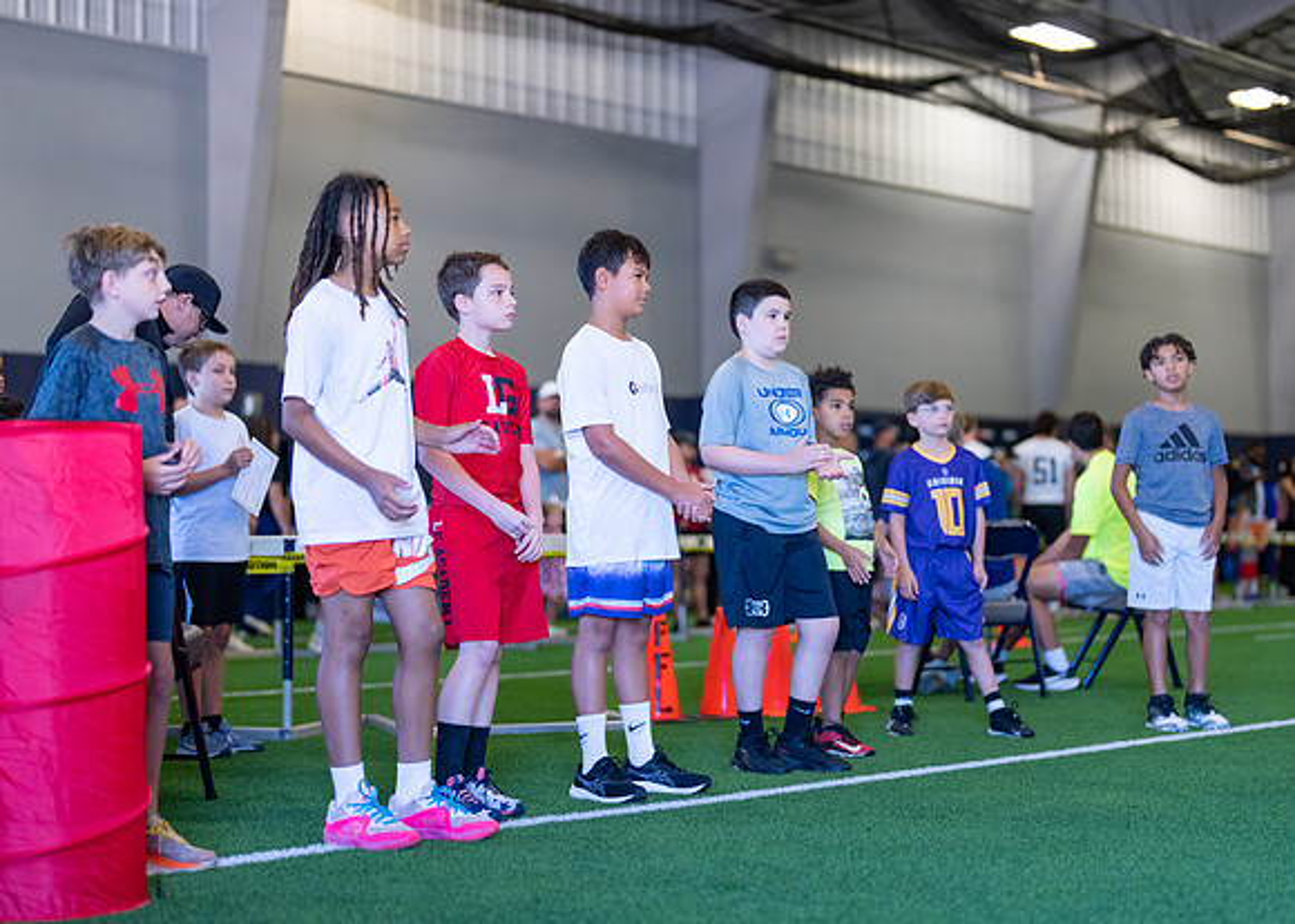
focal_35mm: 60
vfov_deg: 23.5
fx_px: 2223
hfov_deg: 32.4
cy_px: 490
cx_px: 731
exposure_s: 1/1250
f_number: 1.2
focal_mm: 50
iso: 1600
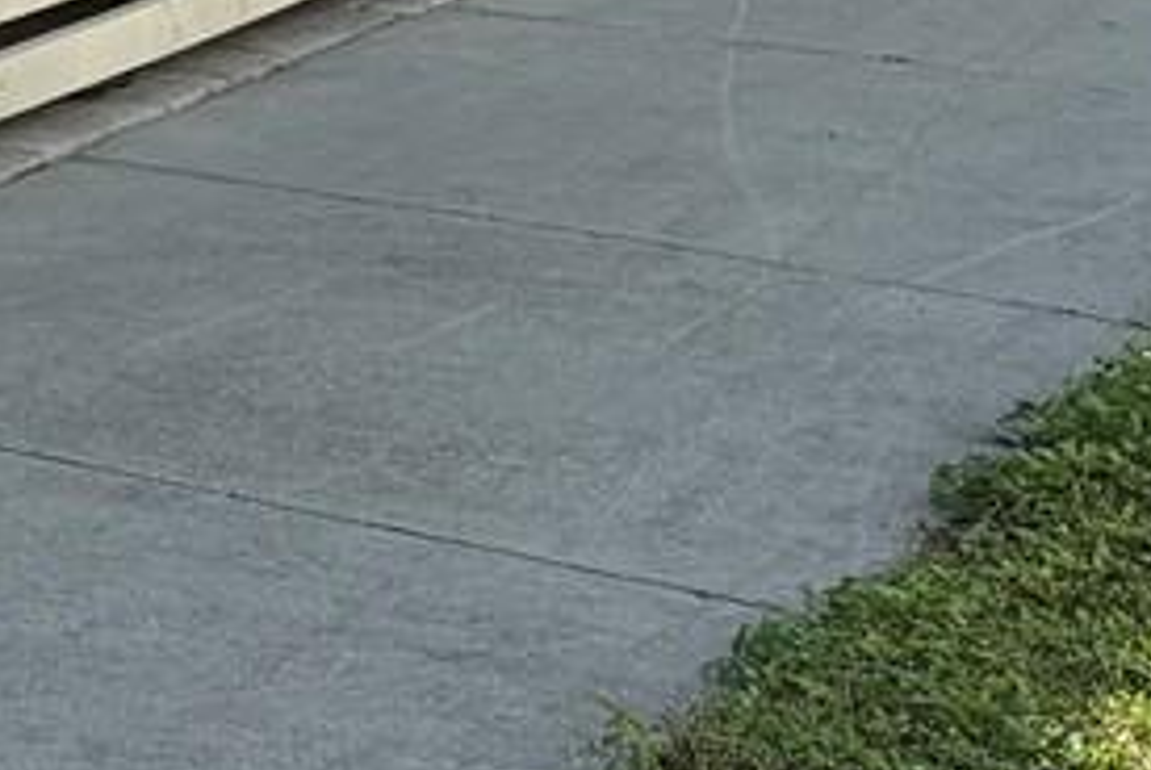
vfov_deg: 8.8
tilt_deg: -0.2
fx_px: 4641
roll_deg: +2.8
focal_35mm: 145
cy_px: -883
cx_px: -1616
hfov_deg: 11.6
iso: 80
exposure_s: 1/3953
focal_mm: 6.76
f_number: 1.78
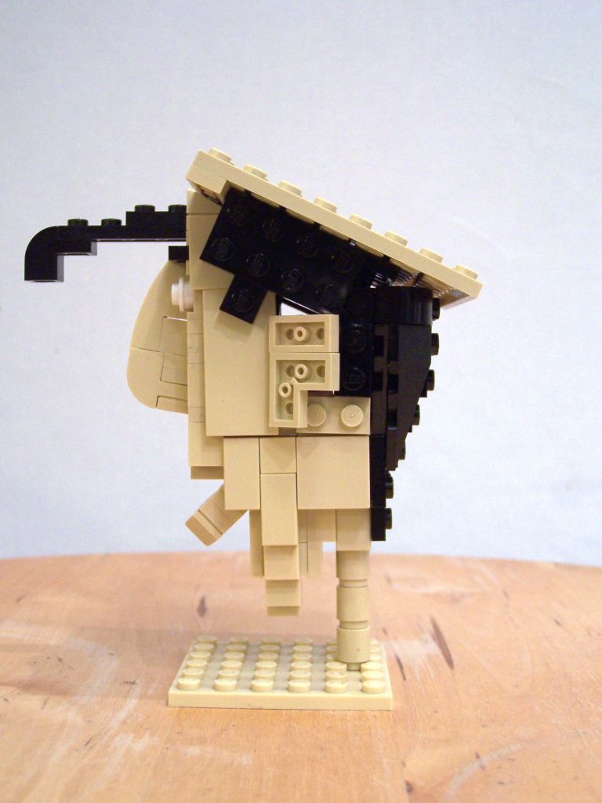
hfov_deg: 28.6
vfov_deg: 37.5
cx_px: 301
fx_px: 1183
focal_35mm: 51
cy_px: 402
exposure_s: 1/4
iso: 80
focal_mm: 8.5
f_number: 3
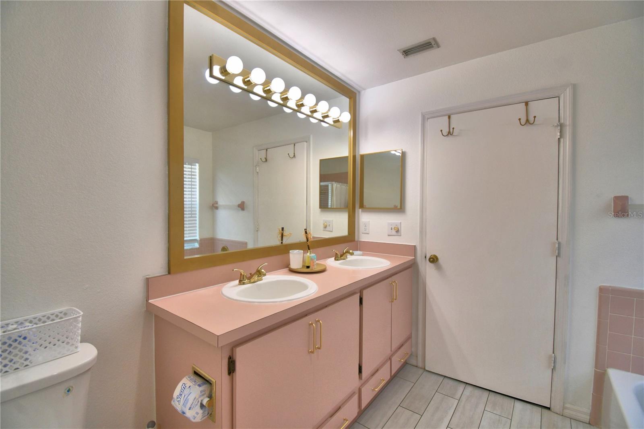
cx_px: 322
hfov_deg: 100.4
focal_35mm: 15
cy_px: 214
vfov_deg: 77.3
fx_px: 268
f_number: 4.5
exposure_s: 1/125
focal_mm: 10
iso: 200
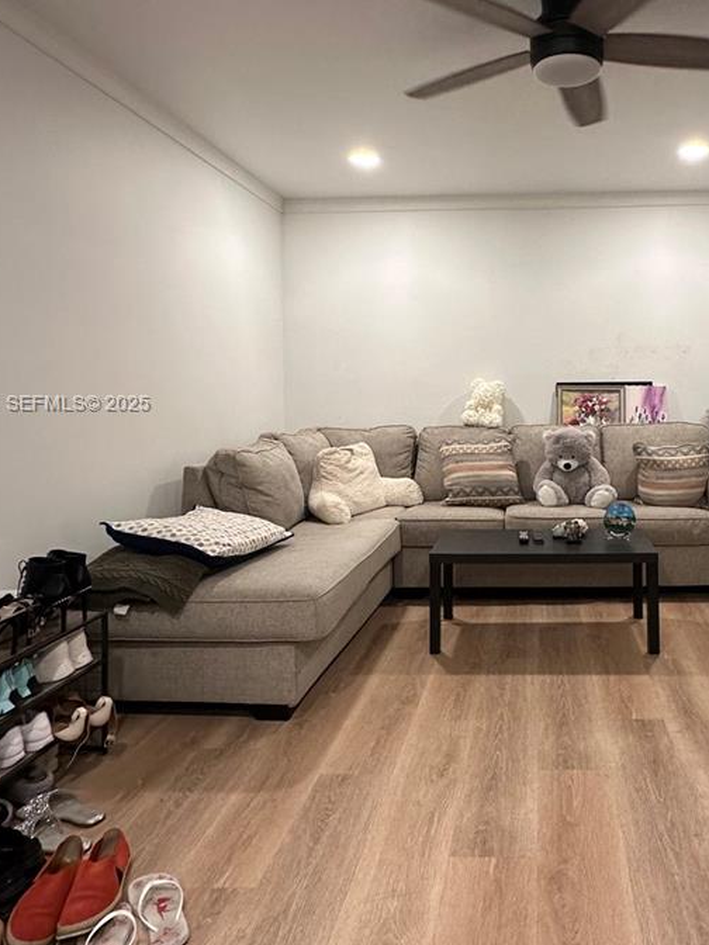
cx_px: 522
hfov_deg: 52.7
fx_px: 683
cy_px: 405
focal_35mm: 25
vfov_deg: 69.0
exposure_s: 1/60
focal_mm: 2.22
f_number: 2.2
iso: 200
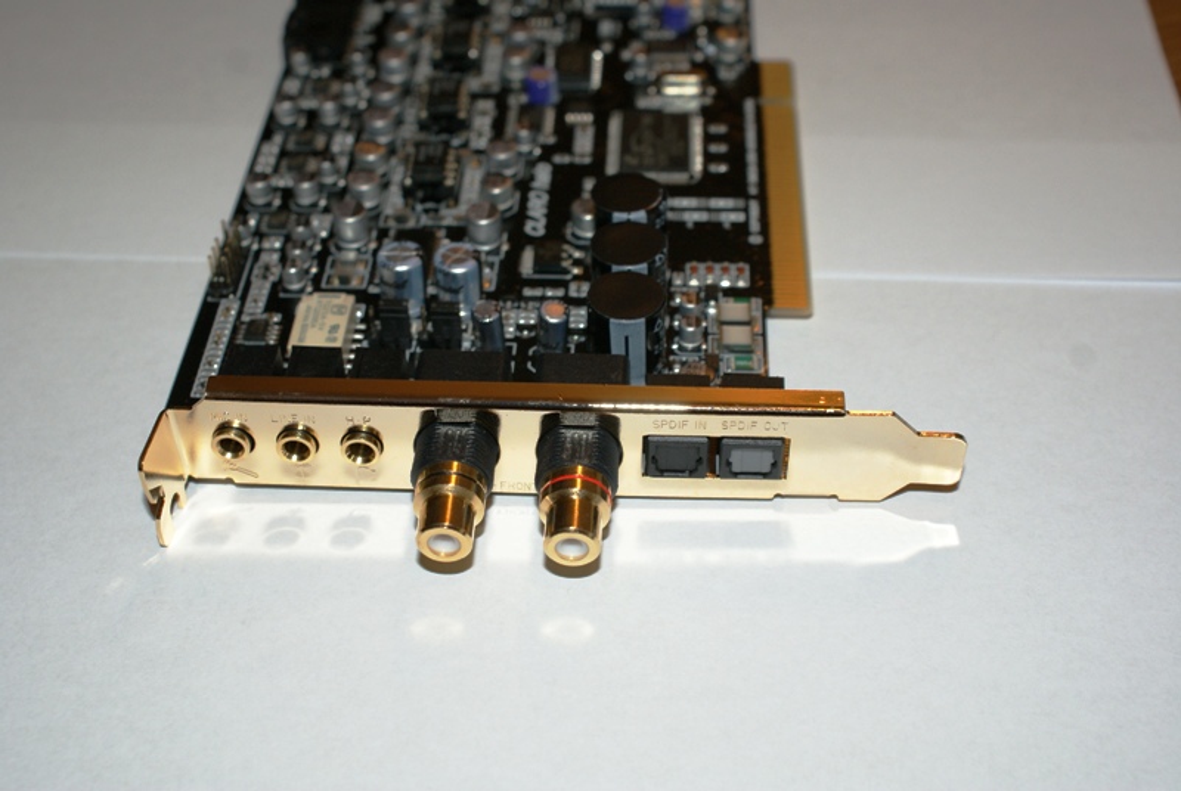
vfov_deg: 25.8
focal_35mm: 52
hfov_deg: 37.8
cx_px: 590
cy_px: 396
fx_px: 1725
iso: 400
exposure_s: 1/60
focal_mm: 35
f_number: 6.3
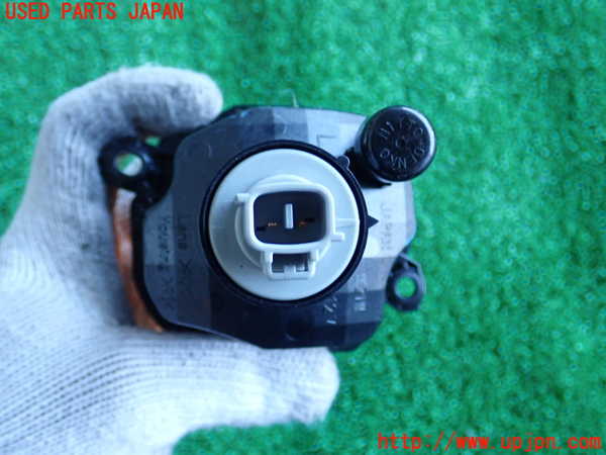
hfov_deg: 43.9
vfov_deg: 33.6
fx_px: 753
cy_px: 228
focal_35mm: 43
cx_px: 303
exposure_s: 1/40
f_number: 2.9
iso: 320
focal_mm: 7.86
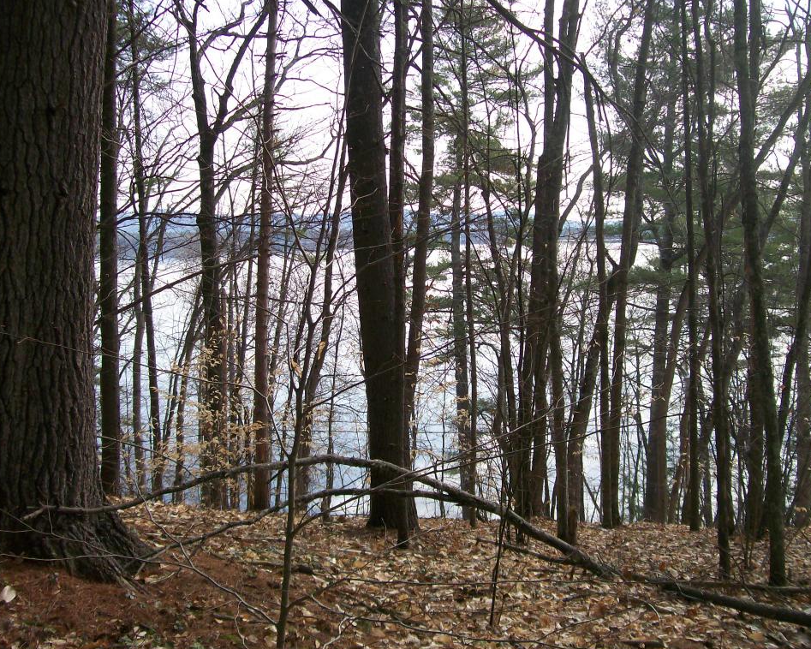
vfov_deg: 39.2
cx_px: 412
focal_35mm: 38
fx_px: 912
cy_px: 327
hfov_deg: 47.9
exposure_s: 1/461
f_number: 2.7
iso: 80
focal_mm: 6
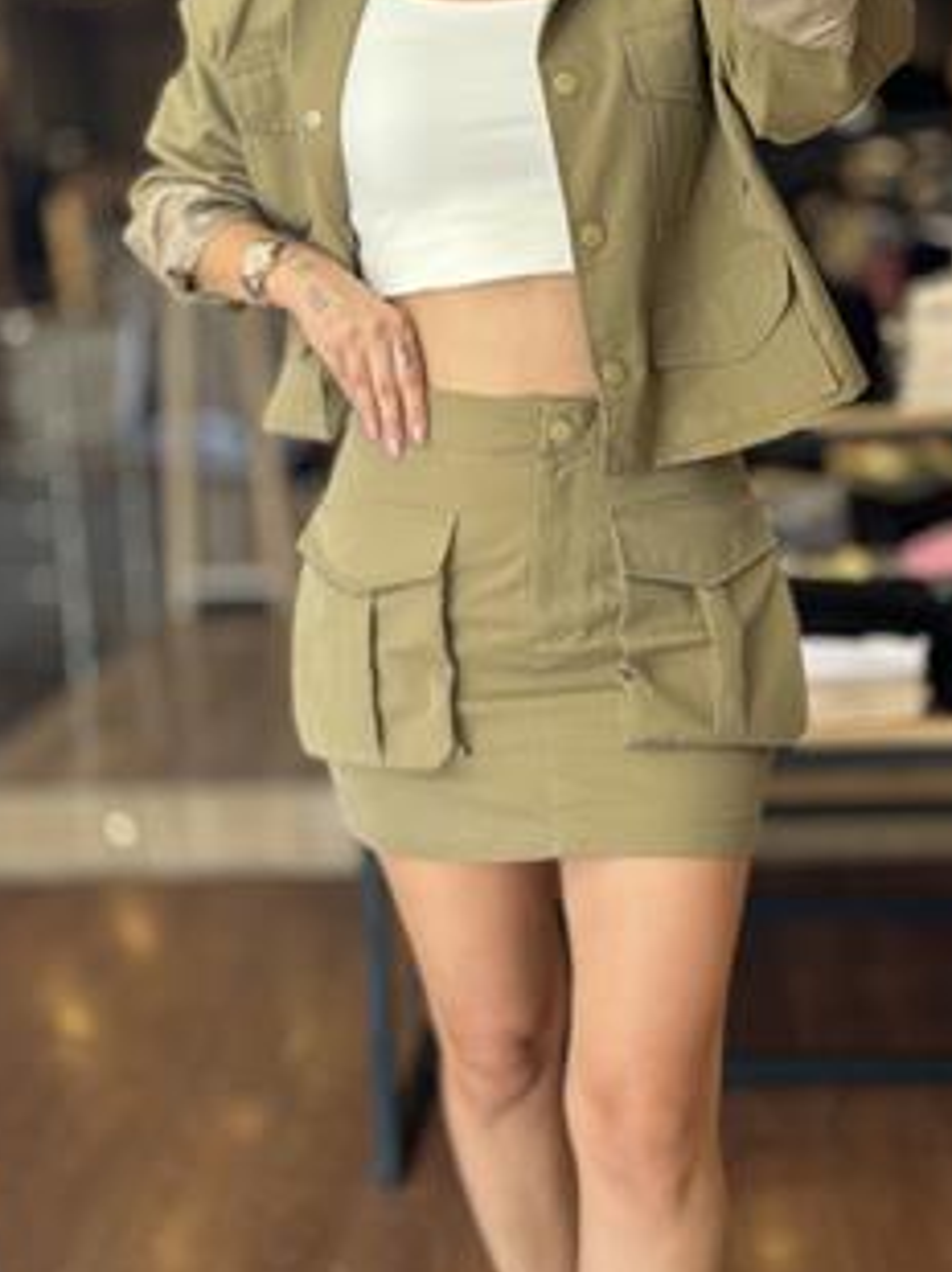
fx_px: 2350
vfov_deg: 30.2
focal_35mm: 64
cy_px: 499
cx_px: 538
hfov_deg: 22.9
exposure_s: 1/214
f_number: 1.78
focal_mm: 6.86
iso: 80
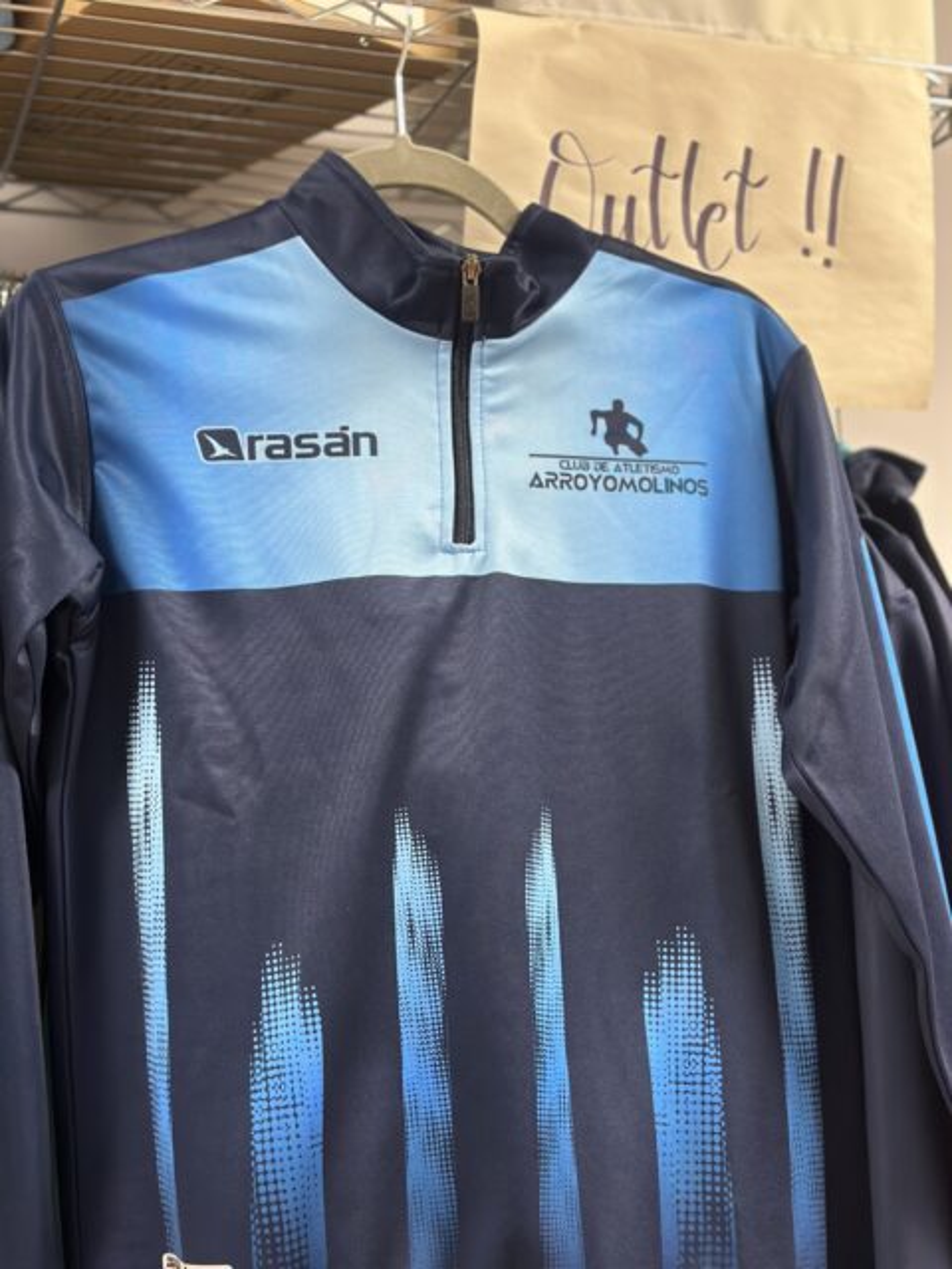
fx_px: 1760
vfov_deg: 39.7
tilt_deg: +4.7
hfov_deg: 30.3
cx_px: 476
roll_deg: +2.1
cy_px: 634
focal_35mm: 48
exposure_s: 1/50
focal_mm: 6.86
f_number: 1.78
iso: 320
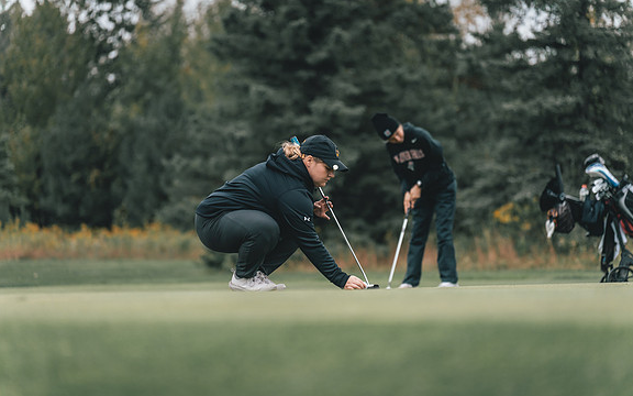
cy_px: 212
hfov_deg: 13.6
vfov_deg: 8.5
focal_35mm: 154
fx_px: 2657
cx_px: 318
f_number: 2.8
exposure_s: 1/800
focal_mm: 150
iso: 800
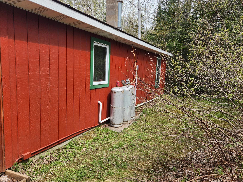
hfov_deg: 73.9
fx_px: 161
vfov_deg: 58.9
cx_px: 122
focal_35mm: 23
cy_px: 91
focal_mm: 5.4
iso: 20
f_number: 1.8
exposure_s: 1/531
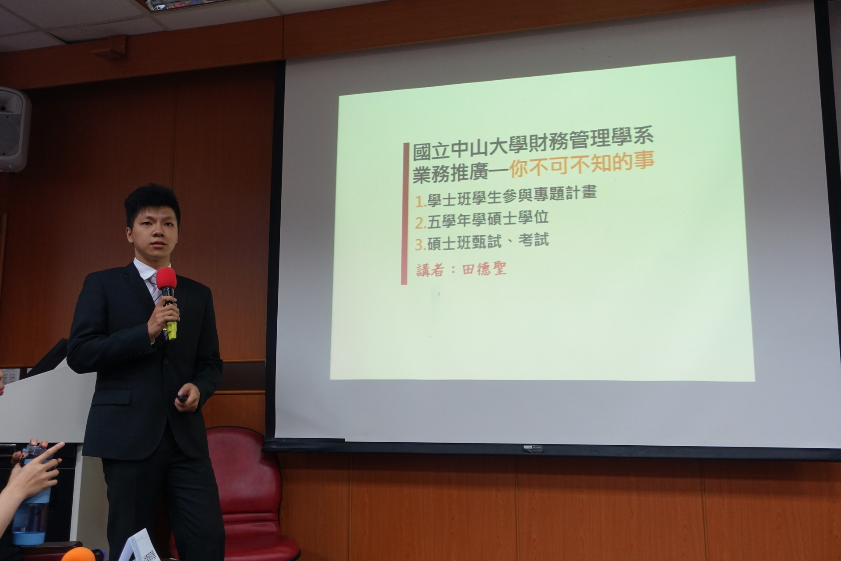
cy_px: 280
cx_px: 420
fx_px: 841
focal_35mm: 36
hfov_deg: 53.1
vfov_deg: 36.9
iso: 400
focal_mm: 13.16
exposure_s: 1/60
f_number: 2.8
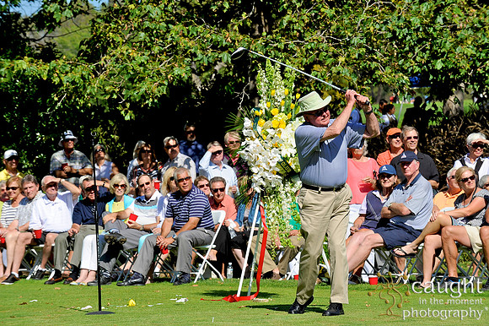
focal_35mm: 180
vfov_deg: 7.6
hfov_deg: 11.4
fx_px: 2444
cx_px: 244
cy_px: 163
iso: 200
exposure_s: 1/320
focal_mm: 180
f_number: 11
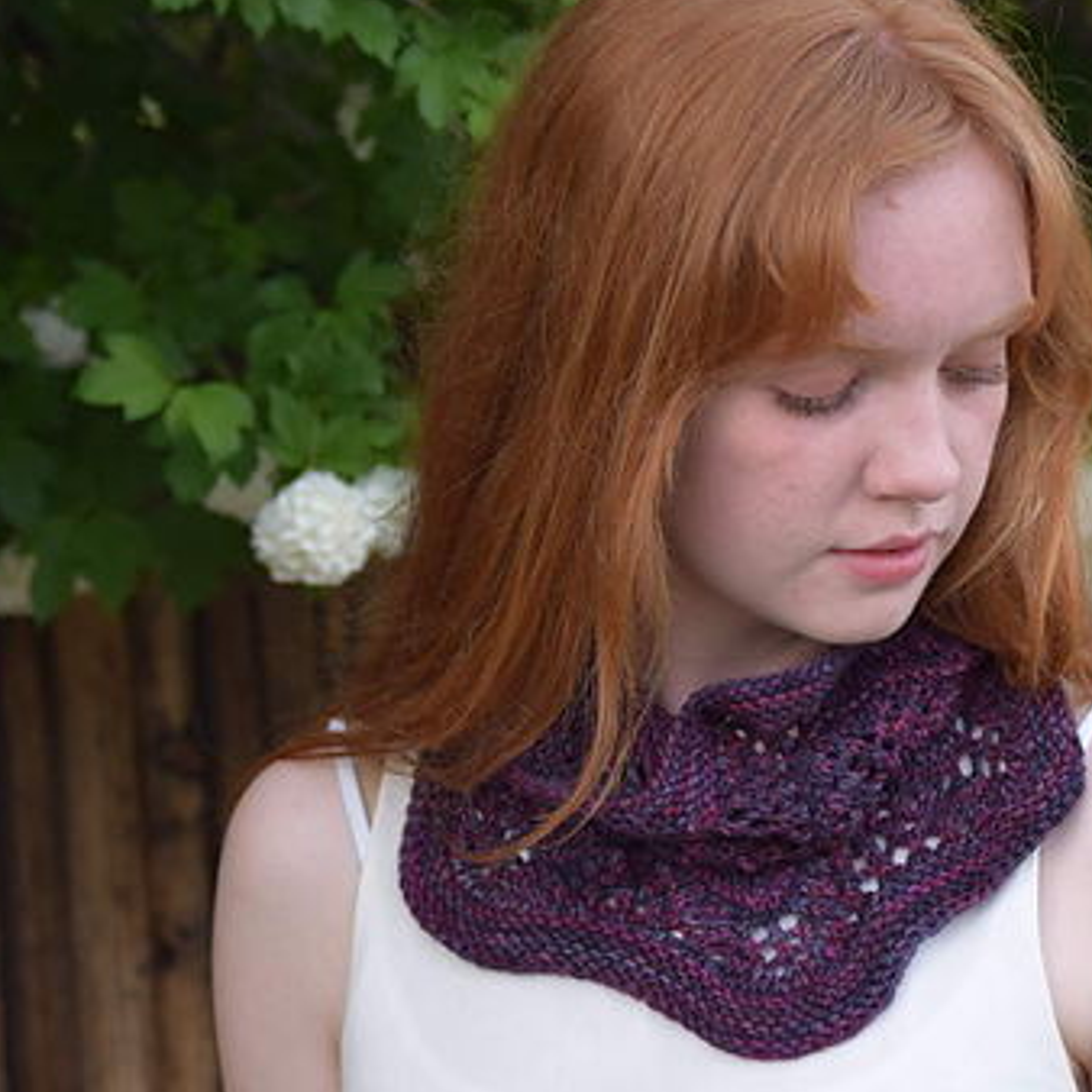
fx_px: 4740
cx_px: 834
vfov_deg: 13.1
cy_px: 464
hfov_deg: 13.1
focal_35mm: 133
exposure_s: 1/125
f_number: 4
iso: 200
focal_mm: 55
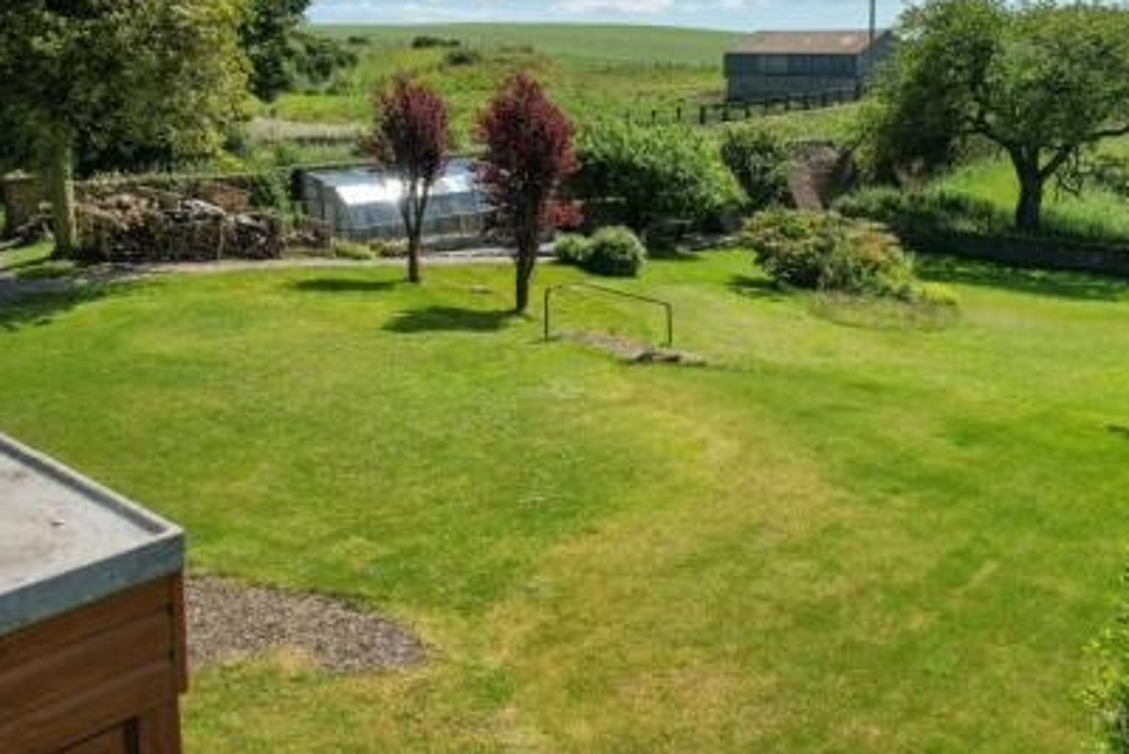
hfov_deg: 52.4
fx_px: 1129
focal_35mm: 36
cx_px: 718
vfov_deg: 35.9
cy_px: 176
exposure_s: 1/500
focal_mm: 8.38
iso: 110
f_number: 2.8
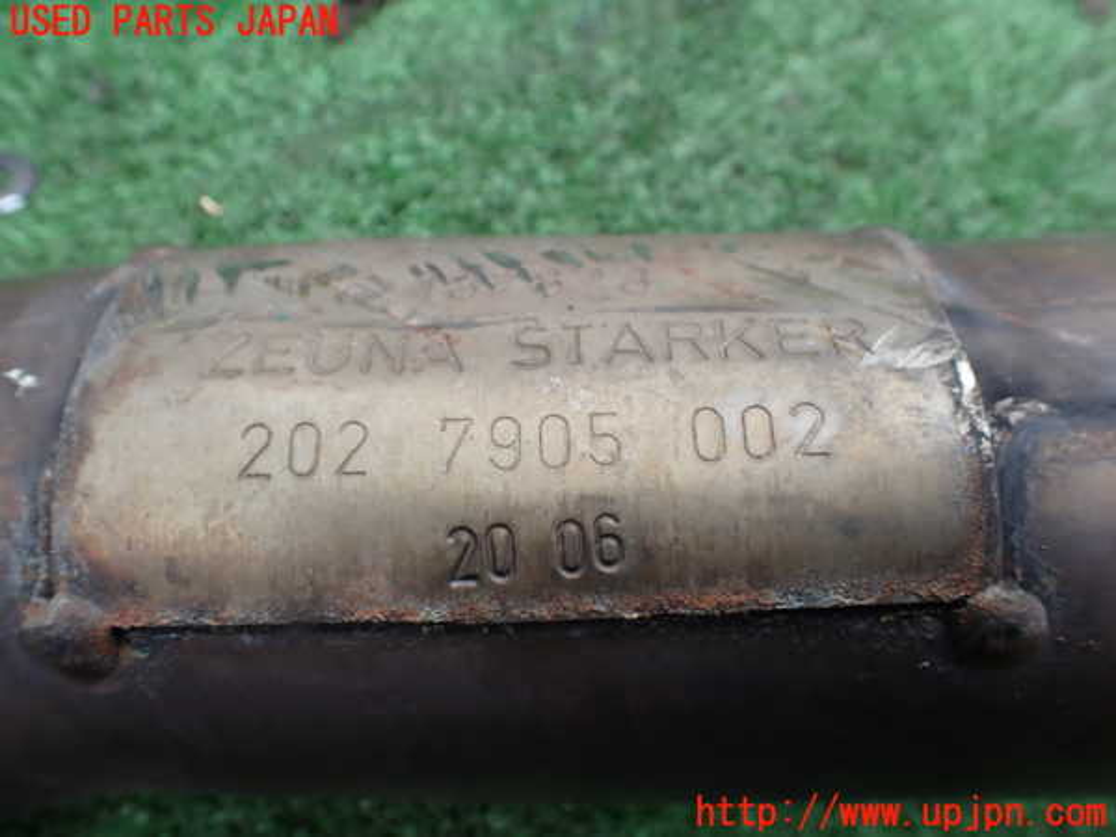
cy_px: 418
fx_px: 967
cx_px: 558
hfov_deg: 60.0
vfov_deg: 46.8
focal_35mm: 30
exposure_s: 1/250
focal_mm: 5.4
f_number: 3.2
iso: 100
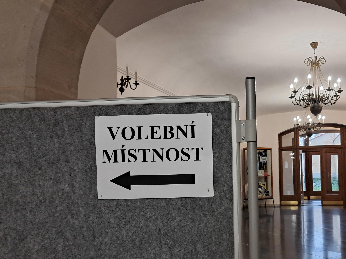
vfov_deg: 37.6
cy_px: 154
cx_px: 243
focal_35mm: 38
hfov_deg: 47.8
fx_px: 380
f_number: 1.8
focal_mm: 4
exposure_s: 1/50
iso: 250
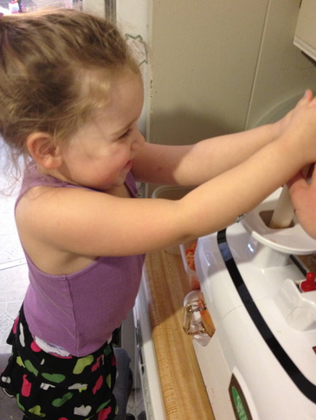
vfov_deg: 51.3
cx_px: 161
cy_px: 209
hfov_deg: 39.7
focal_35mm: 36
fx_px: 438
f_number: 2.4
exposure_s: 1/20
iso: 250
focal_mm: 4.28
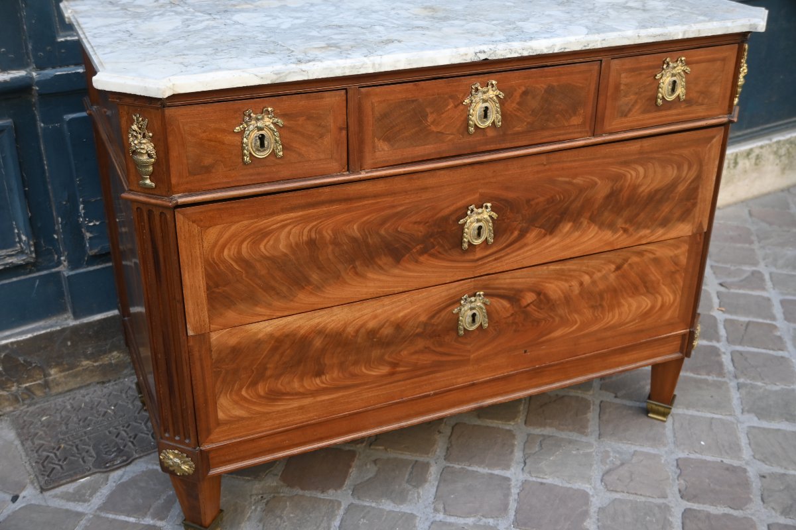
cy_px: 265
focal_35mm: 40
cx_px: 398
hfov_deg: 47.9
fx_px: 895
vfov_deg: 33.0
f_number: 4
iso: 220
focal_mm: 27
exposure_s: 1/250
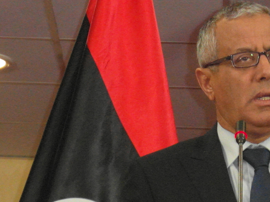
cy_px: 137
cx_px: 251
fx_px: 3549
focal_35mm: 455
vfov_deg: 3.3
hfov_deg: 4.4
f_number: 4.4
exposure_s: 1/60
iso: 640
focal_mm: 28.9
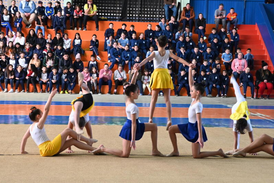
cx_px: 148
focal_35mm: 92
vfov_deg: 14.9
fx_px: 701
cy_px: 93
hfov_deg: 22.1
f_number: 4.5
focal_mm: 48
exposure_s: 1/125
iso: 2200
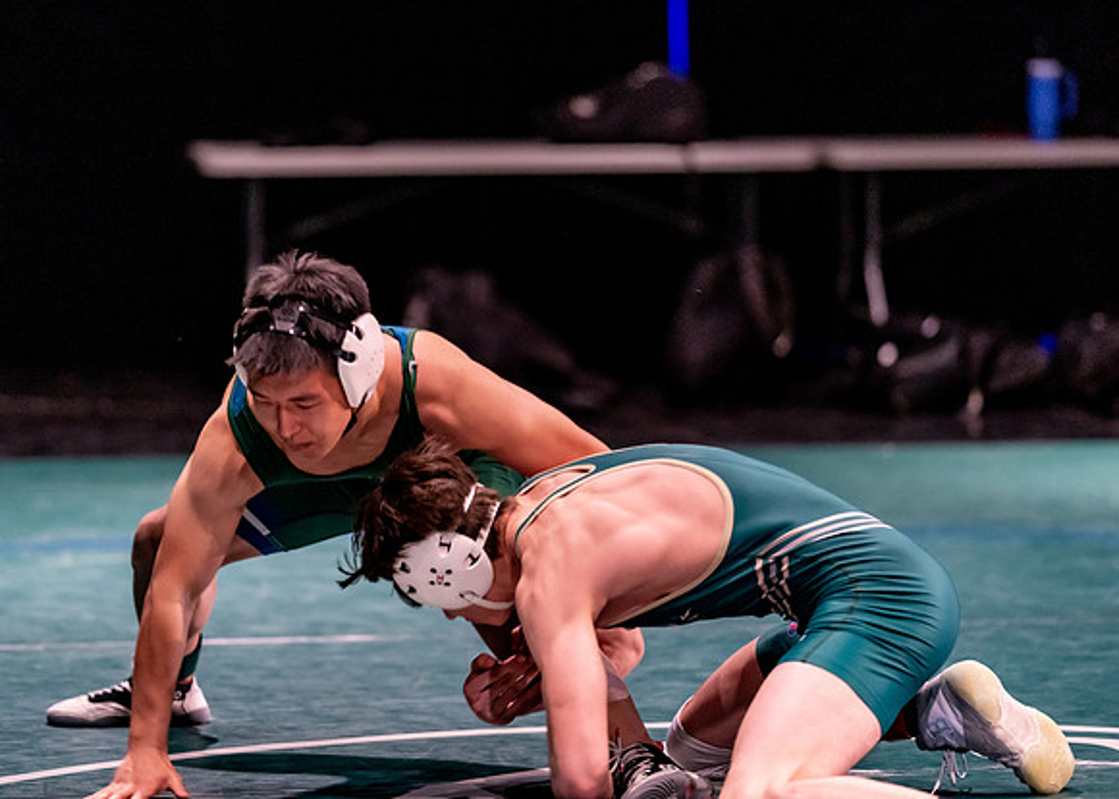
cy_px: 304
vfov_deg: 8.2
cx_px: 508
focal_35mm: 175
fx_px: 5569
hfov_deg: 11.5
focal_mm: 135
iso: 2000
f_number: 1.8
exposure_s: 1/640
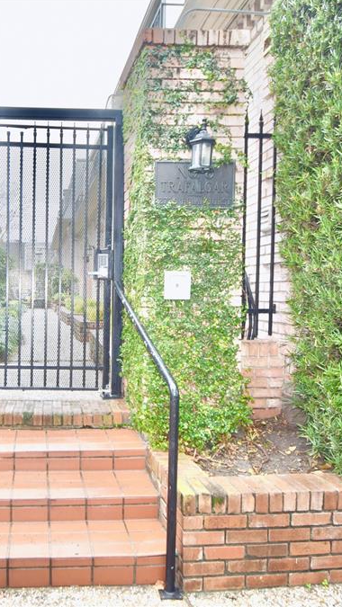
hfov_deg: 40.0
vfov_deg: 69.1
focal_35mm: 27
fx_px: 441
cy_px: 301
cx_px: 51
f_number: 4.8
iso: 125
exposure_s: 1/60
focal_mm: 11.5
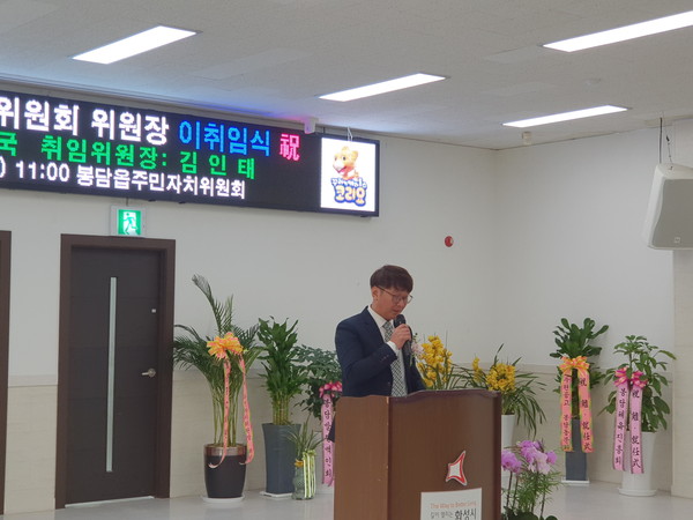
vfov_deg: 28.0
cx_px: 346
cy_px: 260
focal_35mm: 52
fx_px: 1041
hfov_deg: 36.8
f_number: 2.4
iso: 50
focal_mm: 6
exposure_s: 1/60
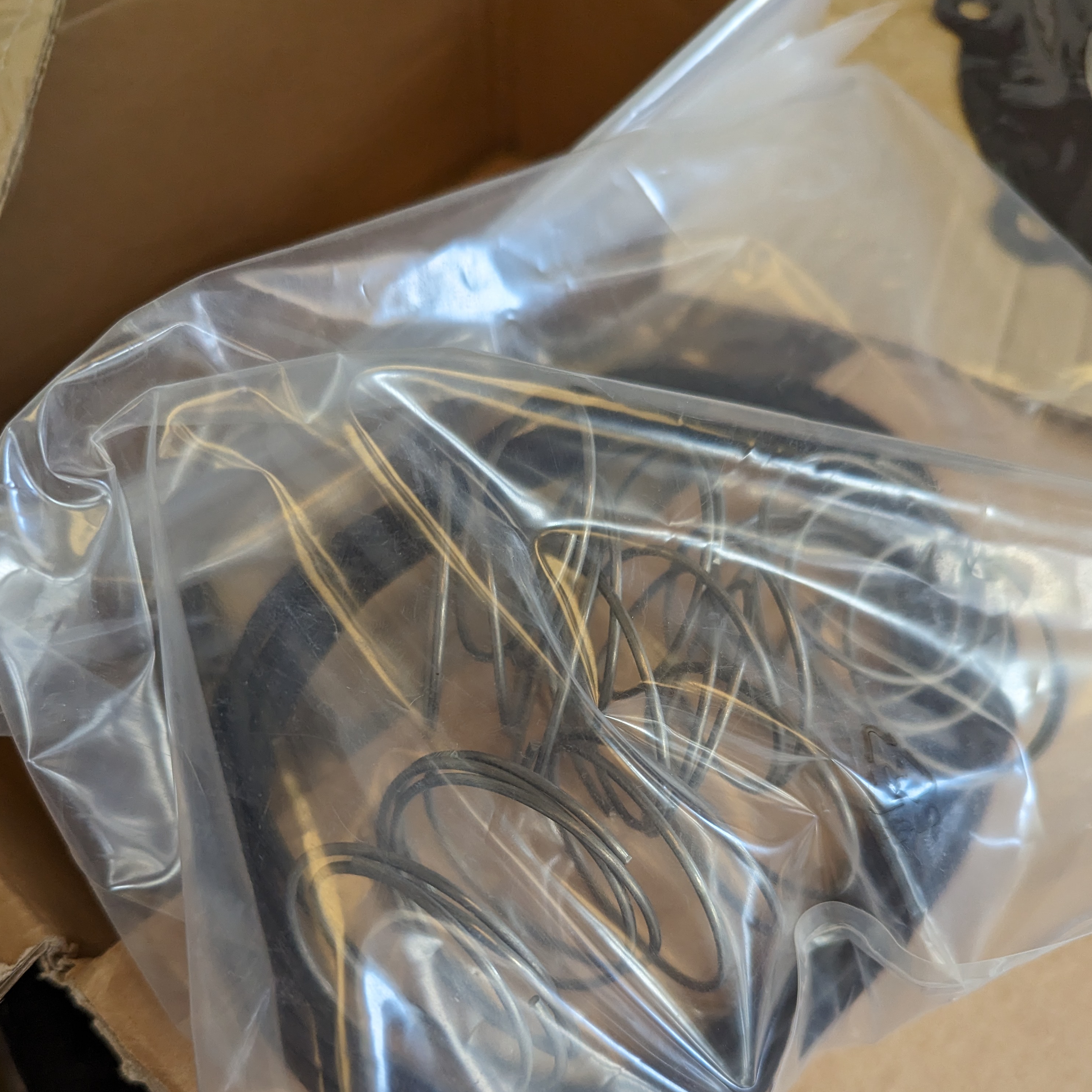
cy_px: 707
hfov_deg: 55.6
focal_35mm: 29
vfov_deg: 54.7
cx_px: 545
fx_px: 1035
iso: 723
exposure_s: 1/703
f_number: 1.85
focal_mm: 6.81
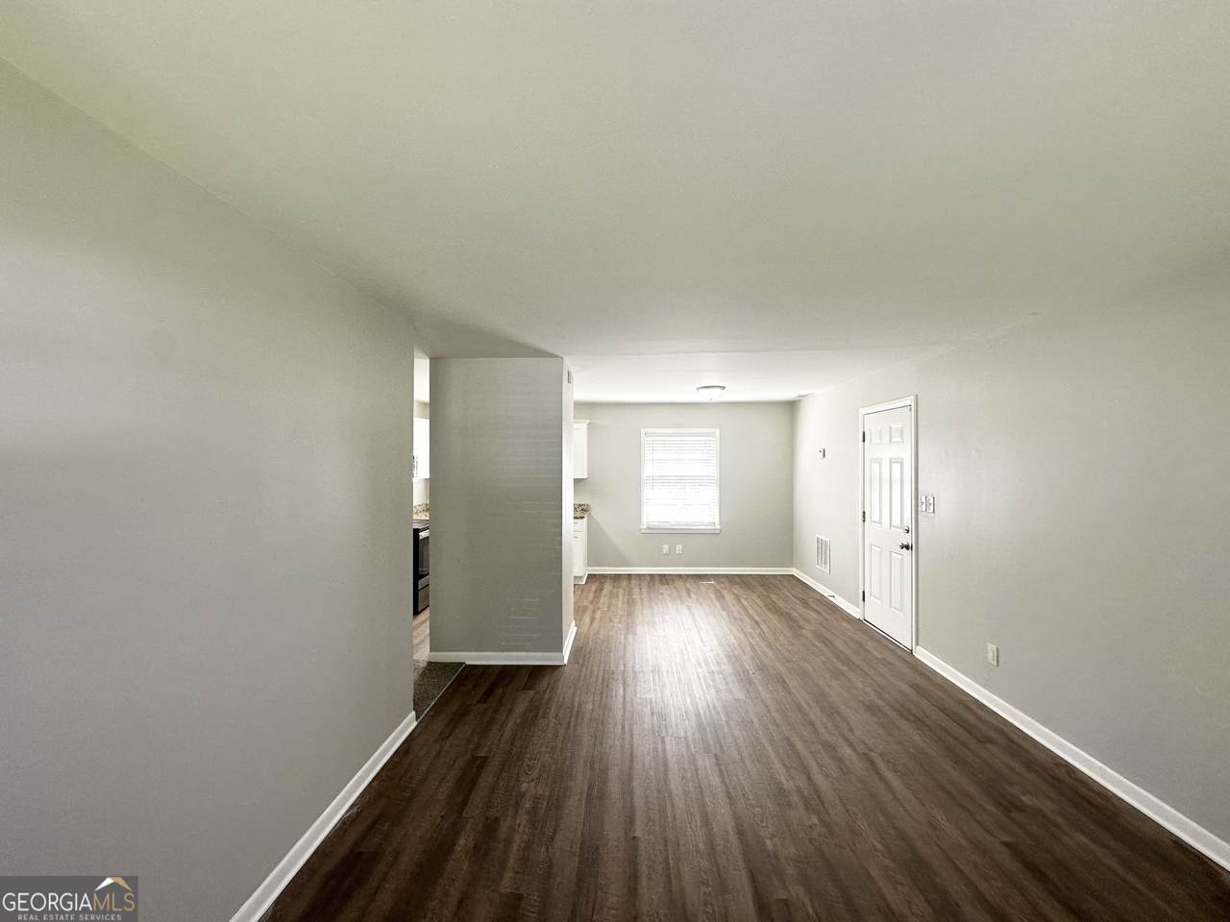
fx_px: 497
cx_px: 615
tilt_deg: -0.9
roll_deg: -0.3
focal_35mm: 14
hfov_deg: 102.1
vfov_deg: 85.7
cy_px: 461
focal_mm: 2.22
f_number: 2.2
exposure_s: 1/120
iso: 125
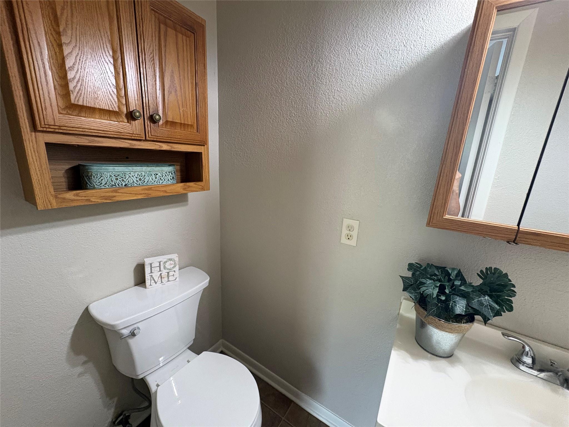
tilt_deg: -14.6
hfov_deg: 102.1
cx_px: 284
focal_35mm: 14
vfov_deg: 85.7
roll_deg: -3.5
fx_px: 230
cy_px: 214
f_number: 2.2
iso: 400
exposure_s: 1/60
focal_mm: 2.22
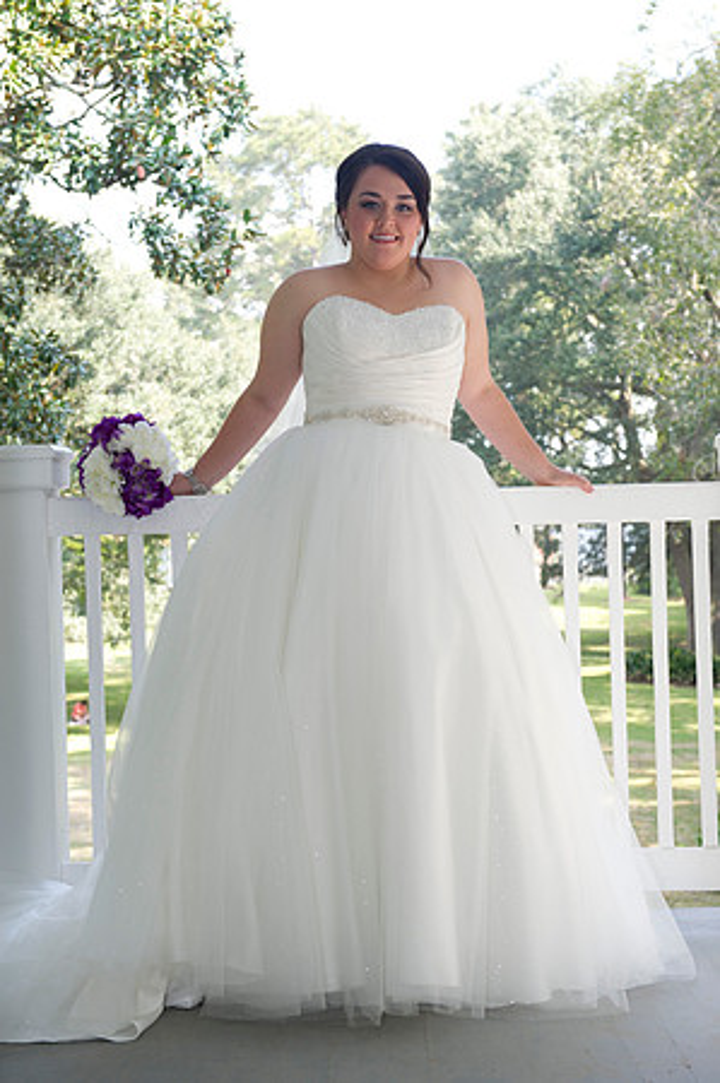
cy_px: 542
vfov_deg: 35.7
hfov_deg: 24.1
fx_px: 1684
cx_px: 360
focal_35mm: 56
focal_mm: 56
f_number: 5.6
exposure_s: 1/125
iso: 320
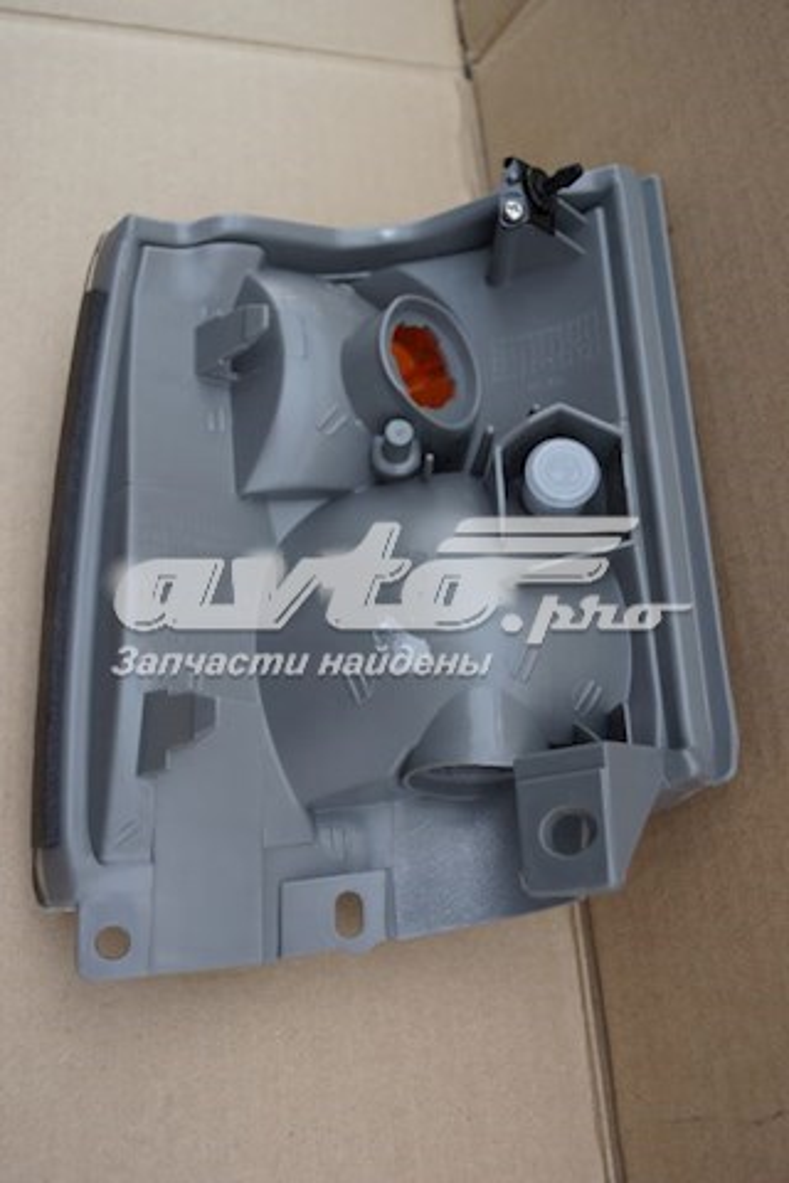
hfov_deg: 36.9
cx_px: 394
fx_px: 1183
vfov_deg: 53.1
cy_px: 592
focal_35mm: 36
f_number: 4.5
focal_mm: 24
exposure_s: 1/80
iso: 100
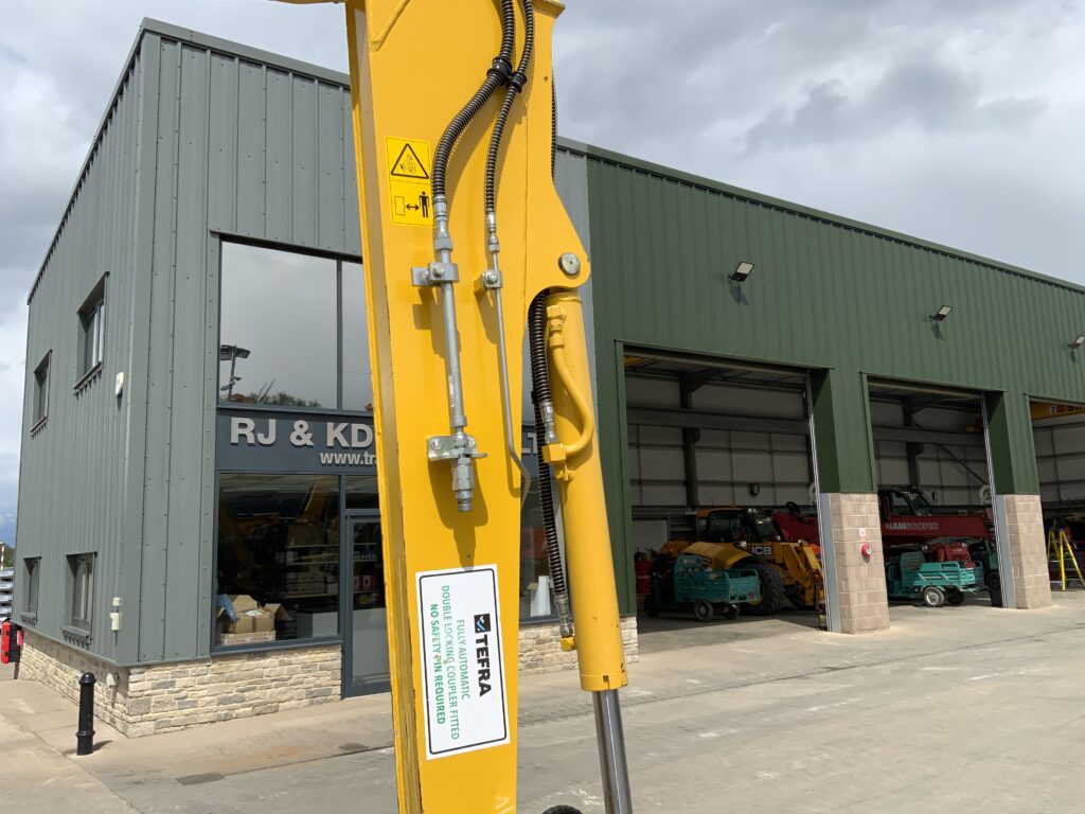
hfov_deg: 61.7
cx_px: 542
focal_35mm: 29
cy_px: 407
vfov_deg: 48.2
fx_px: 909
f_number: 1.8
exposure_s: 1/2667
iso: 16
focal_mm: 3
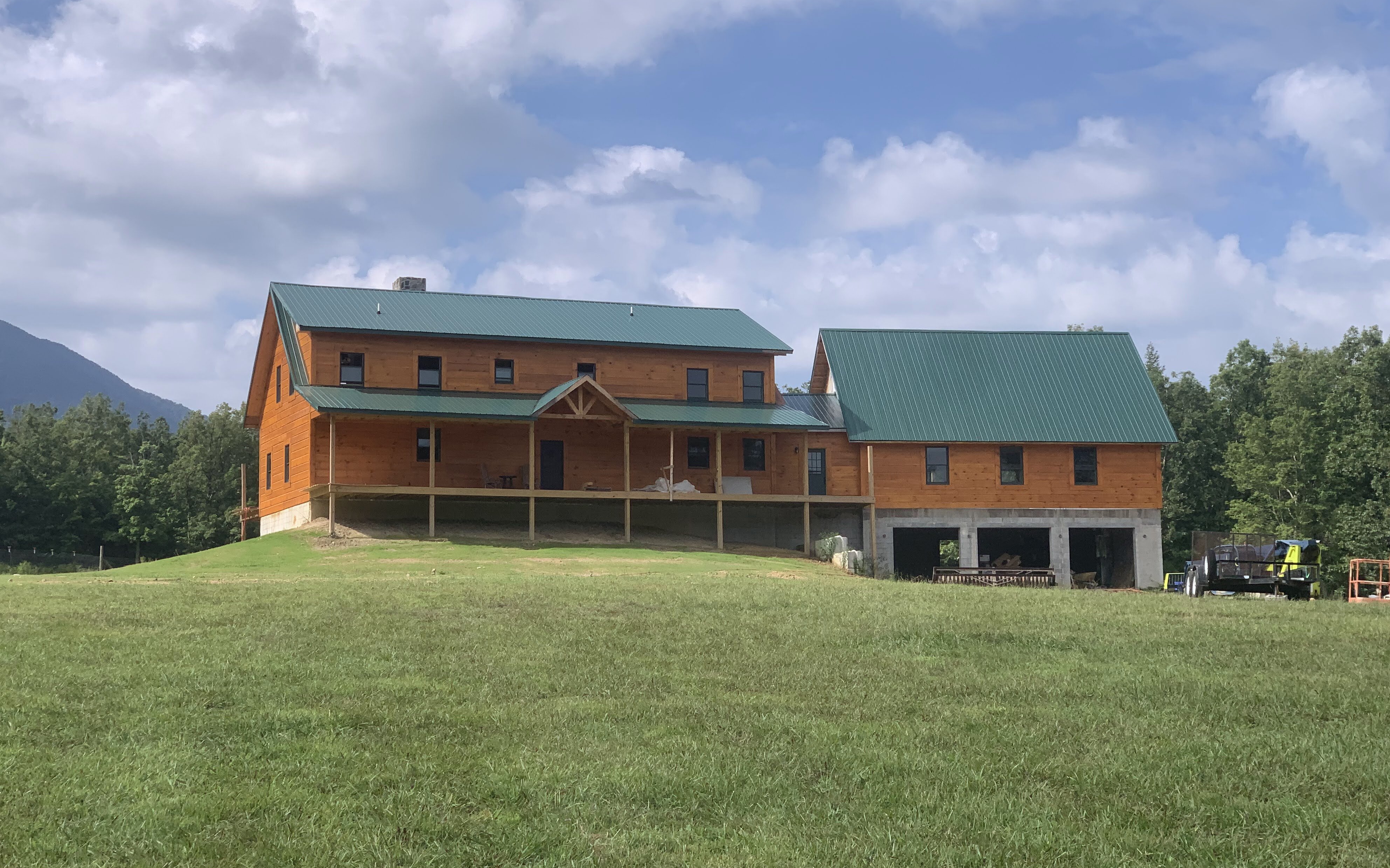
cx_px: 689
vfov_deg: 23.1
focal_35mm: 56
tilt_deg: +8.0
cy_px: 420
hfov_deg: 36.3
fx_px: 2121
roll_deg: +0.3
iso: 16
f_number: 2.4
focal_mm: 6
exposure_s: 1/1229
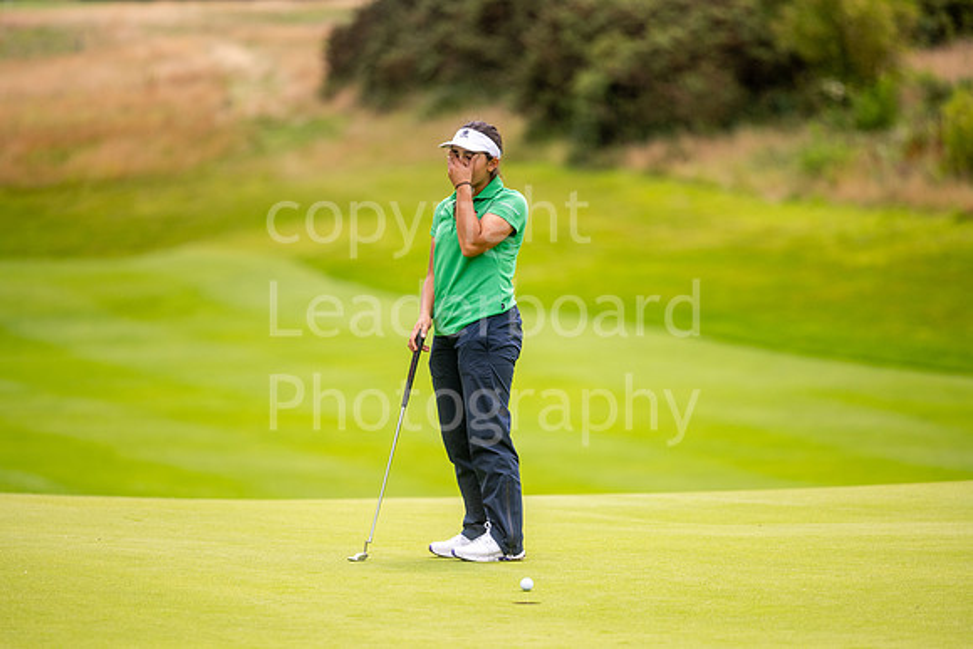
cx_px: 486
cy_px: 324
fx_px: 8110
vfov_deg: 4.6
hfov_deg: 6.9
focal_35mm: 300
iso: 200
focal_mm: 300
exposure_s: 1/800
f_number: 4
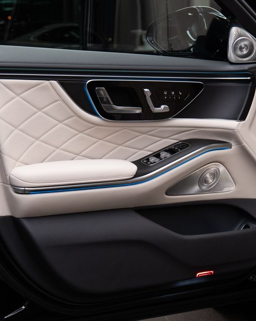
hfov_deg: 19.2
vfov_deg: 23.9
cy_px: 154
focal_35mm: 80
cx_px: 141
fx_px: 758
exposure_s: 1/50
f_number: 5.1
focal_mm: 47
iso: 1250
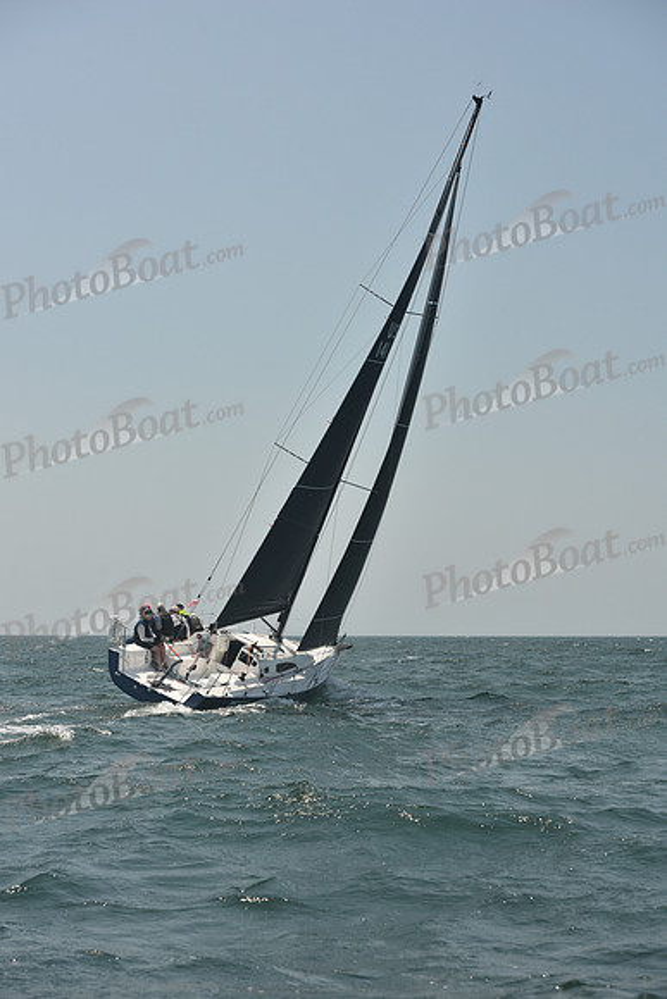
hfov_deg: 19.5
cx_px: 334
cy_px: 500
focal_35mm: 70
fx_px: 1944
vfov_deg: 28.8
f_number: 6.3
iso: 250
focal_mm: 70
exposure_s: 1/640
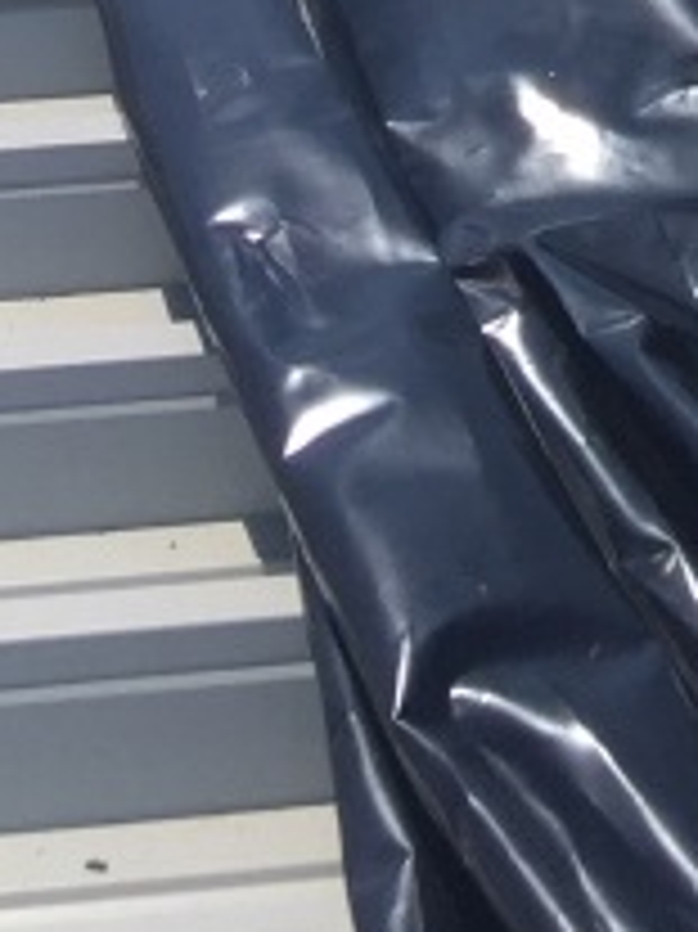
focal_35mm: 140
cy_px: -1292
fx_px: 3768
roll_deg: +1.4
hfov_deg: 10.1
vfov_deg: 11.6
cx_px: 1166
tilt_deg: -11.1
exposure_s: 1/4405
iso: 32
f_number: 2.2
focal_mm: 4.15
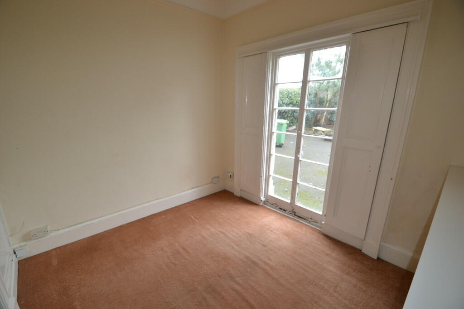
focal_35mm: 15
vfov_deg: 77.3
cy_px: 154
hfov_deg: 100.4
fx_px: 193
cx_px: 232
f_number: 4
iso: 400
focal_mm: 10
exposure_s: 1/125
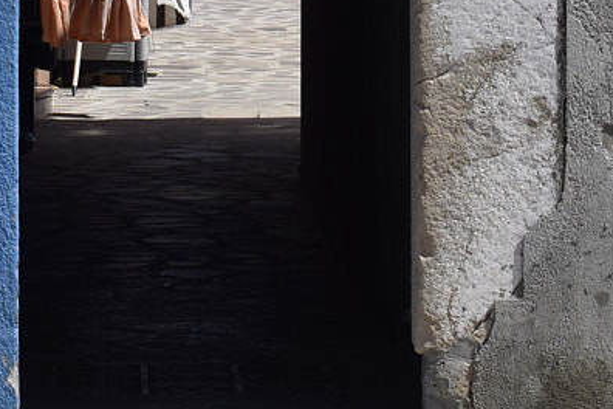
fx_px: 5670
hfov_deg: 6.2
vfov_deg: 4.1
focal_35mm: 333
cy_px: -101
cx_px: 127
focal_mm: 55
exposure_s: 1/640
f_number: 7.1
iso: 100
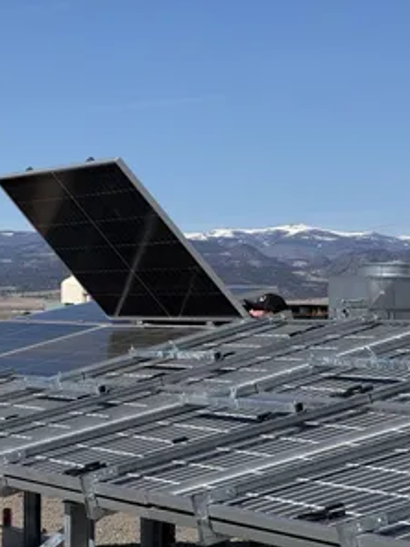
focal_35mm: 162
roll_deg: -0.5
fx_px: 2558
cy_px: 272
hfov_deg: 9.2
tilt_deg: +0.0
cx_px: 188
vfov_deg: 12.2
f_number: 2.8
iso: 50
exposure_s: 1/2817
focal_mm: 15.66
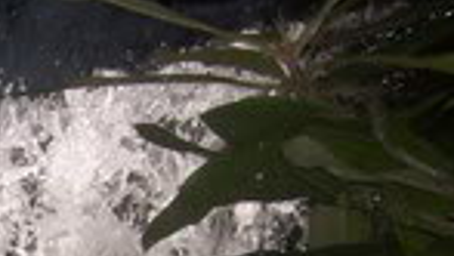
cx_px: -457
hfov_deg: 9.4
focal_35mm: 213
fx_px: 2566
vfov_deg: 5.6
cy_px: 429
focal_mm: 6
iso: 80
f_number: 4.8
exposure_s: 1/400
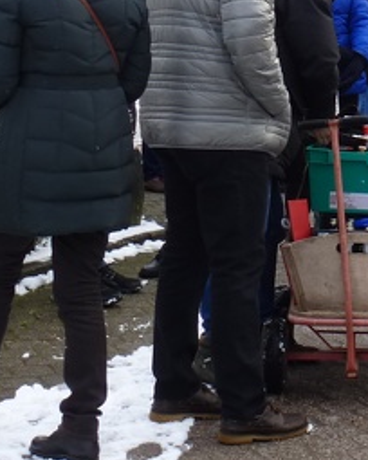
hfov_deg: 13.3
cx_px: 474
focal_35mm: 112
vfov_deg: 17.0
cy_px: 81
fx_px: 1525
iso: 100
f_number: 4
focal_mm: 6.4
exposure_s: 1/125
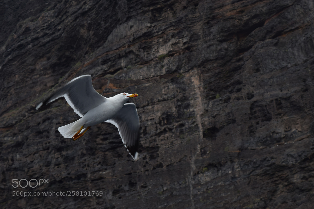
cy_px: 104
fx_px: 719
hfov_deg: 24.6
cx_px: 157
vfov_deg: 16.5
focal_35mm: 82
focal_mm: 55
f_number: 10
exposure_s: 1/400
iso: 200
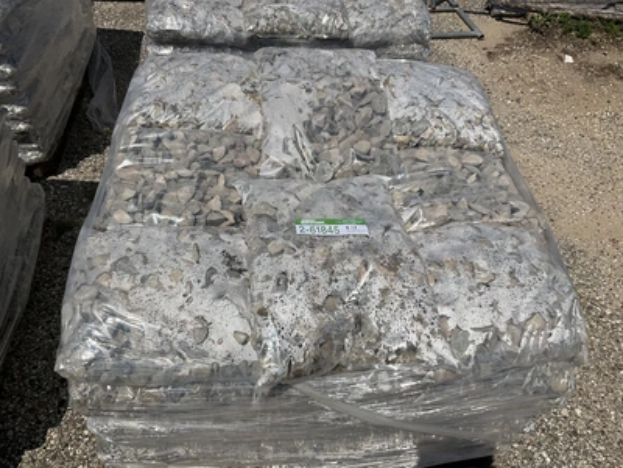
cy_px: 234
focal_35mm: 29
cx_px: 312
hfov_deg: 61.7
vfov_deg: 48.2
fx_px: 522
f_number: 1.8
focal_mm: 3
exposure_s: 1/6536
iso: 25
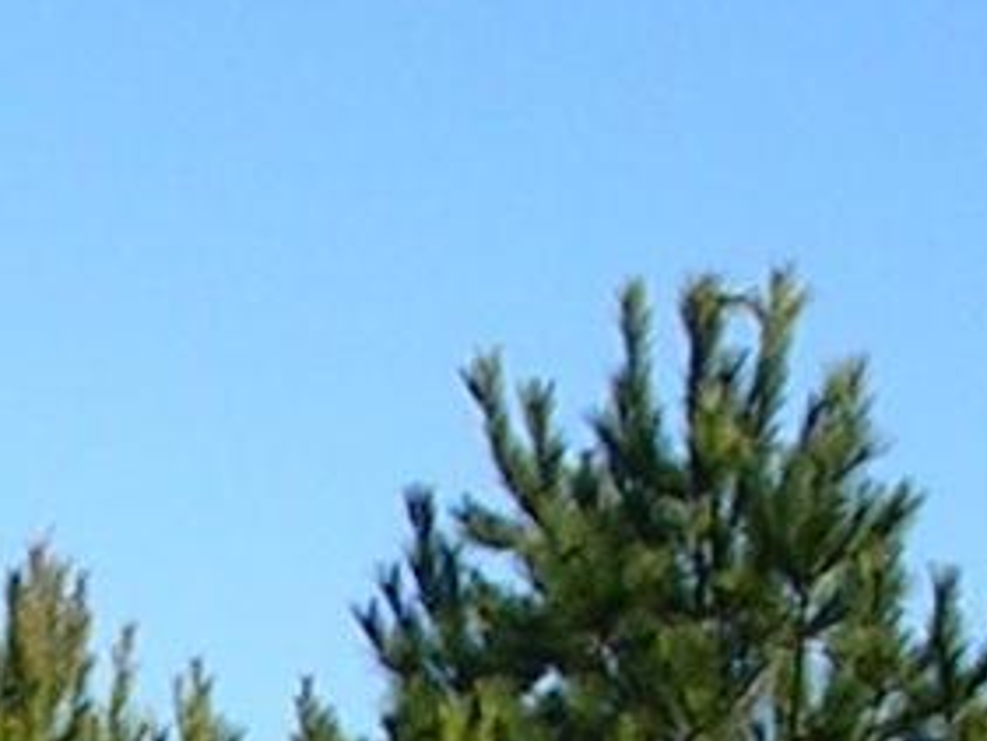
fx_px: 7901
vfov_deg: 5.1
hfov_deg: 6.9
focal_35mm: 277
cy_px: 2044
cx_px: -1012
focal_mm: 5.8
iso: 50
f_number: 5.6
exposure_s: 1/254
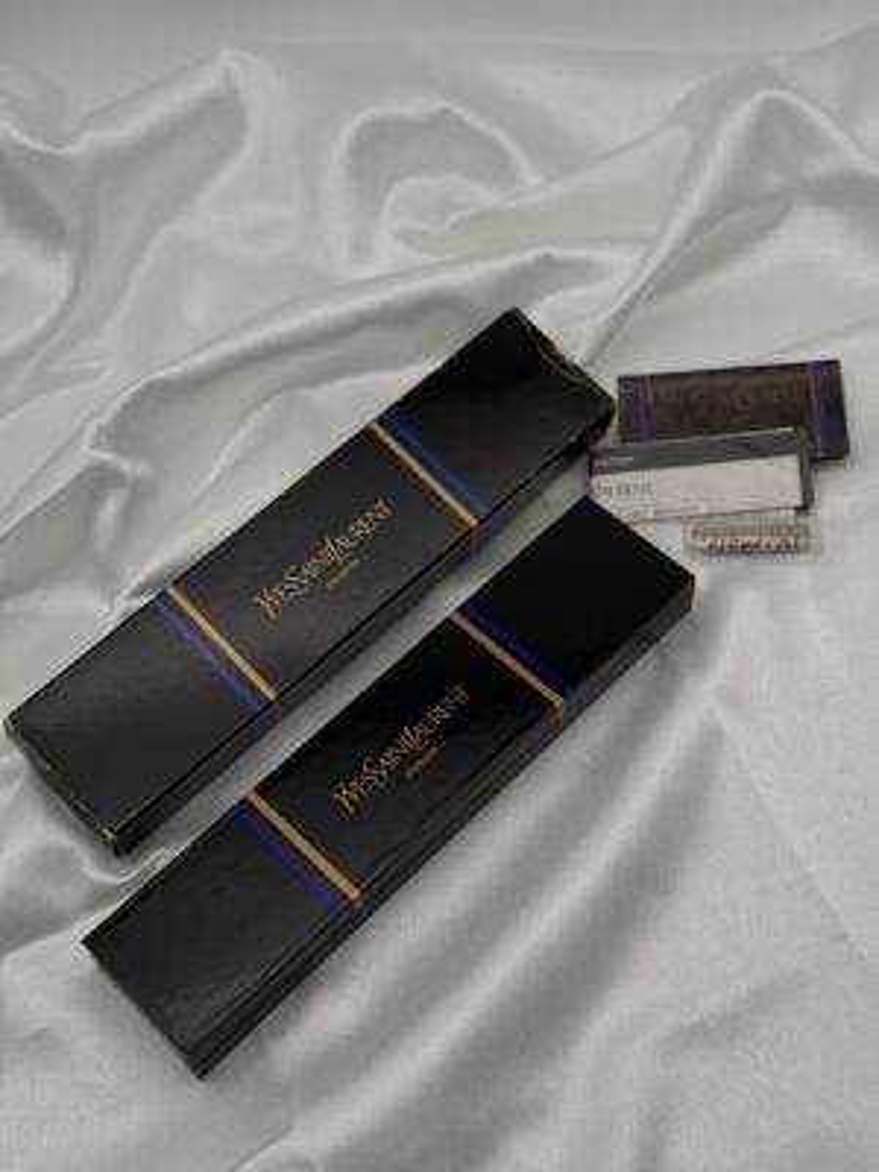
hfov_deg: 30.3
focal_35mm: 48
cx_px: 440
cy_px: 586
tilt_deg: -56.8
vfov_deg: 39.7
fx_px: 1625
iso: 64
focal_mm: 6.76
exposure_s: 1/1059
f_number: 1.78
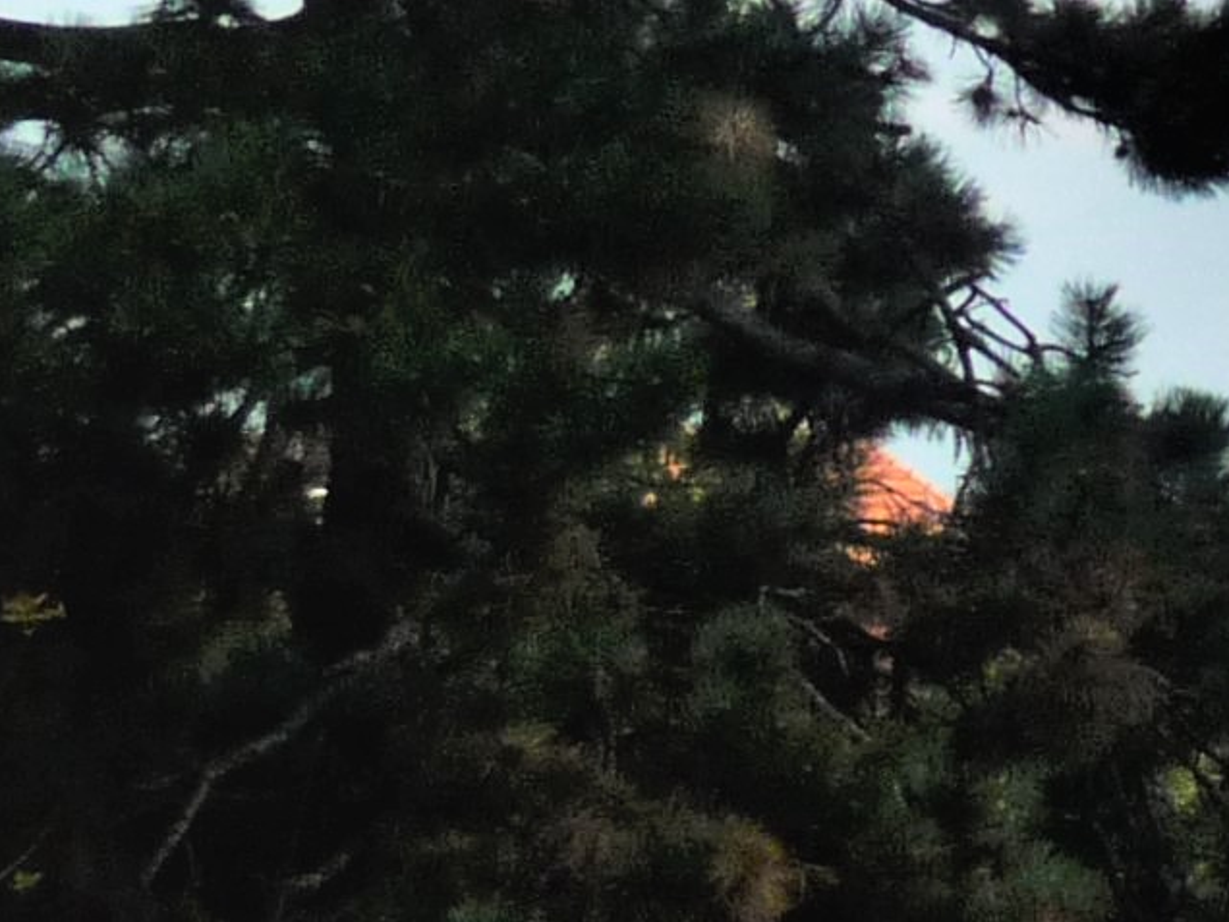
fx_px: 20876
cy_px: 98
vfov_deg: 2.5
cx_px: 3114
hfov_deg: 3.3
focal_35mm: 588
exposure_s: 1/800
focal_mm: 19.1
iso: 100
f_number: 4.7
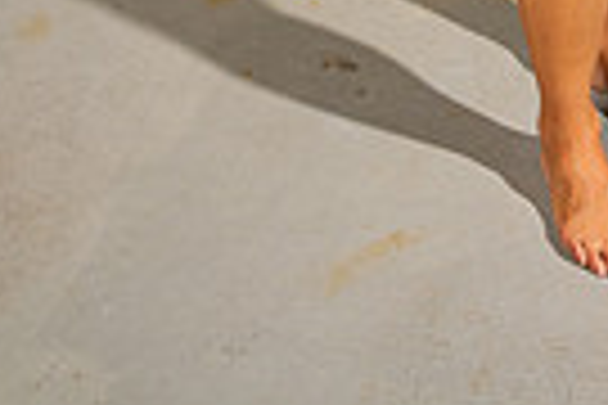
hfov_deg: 24.5
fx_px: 1351
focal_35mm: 80
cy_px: -562
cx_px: 567
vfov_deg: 13.0
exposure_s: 1/125
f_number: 7.1
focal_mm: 24
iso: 400
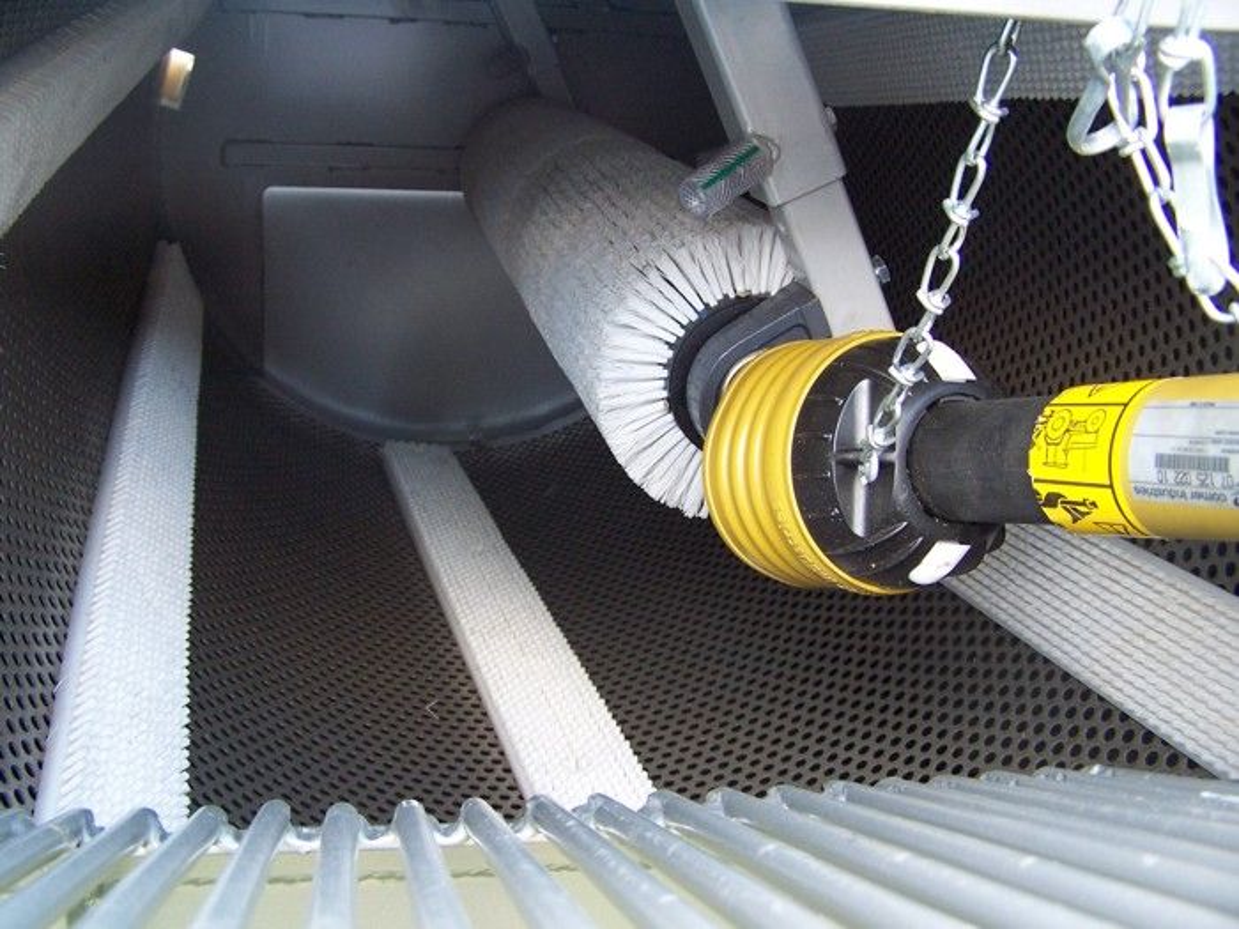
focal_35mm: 38
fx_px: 1360
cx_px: 620
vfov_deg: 37.7
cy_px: 464
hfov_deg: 49.0
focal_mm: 6.3
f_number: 2.8
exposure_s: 1/20
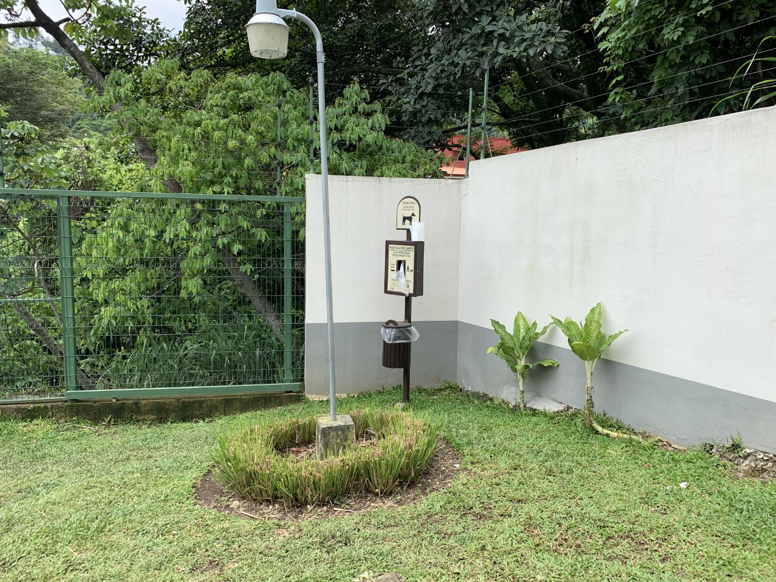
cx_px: 388
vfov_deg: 53.1
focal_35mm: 26
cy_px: 291
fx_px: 583
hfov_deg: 67.3
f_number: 1.8
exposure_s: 1/1088
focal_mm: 4.25
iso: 25
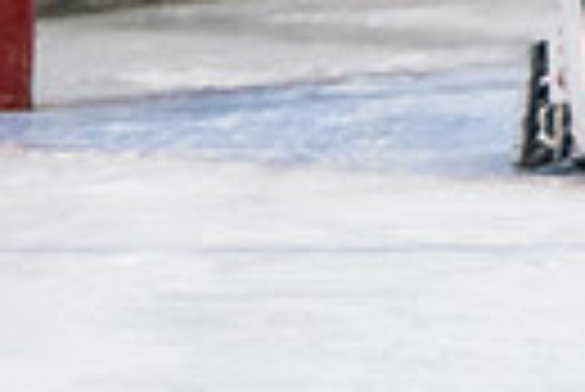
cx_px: 1447
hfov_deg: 2.0
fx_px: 16675
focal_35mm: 1025
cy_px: -514
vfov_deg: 1.3
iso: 3200
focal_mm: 135
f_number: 3.2
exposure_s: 1/640
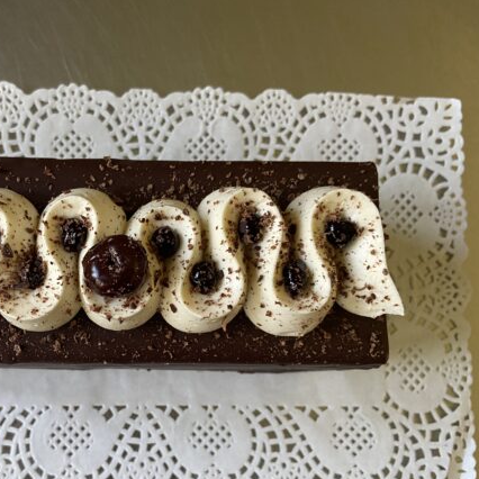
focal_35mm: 36
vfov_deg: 45.9
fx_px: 564
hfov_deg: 44.7
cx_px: 126
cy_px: 278
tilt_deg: -85.0
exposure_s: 1/60
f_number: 1.8
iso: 160
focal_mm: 4.25
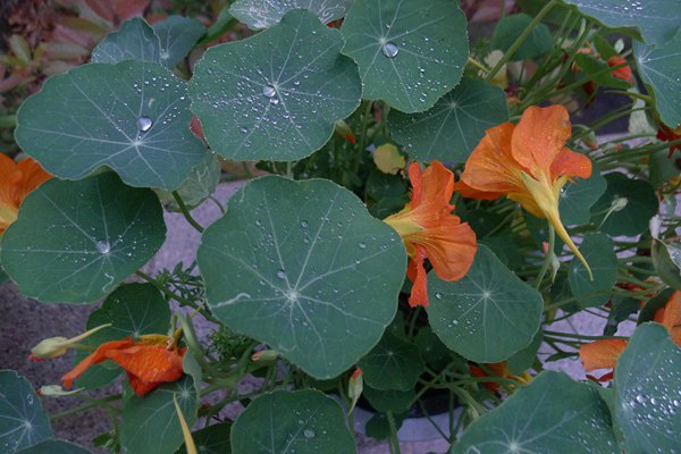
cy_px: 227
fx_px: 454
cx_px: 340
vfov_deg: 53.1
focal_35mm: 24
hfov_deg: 73.7
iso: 400
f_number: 2
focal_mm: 5.1
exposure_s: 1/40
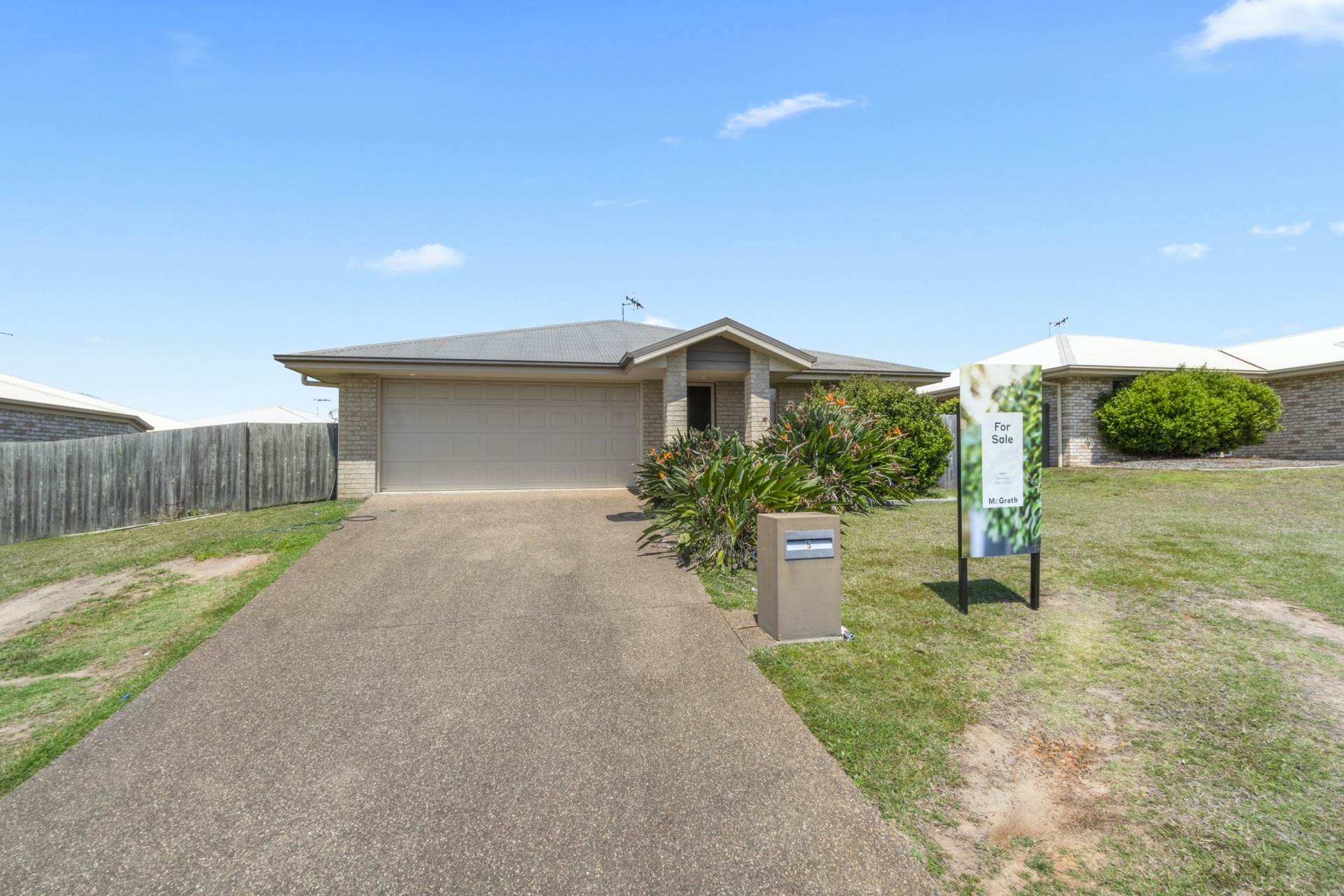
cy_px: 448
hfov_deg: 100.4
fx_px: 560
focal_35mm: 15
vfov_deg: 77.3
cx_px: 672
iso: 100
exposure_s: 1/160
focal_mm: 10
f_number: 16
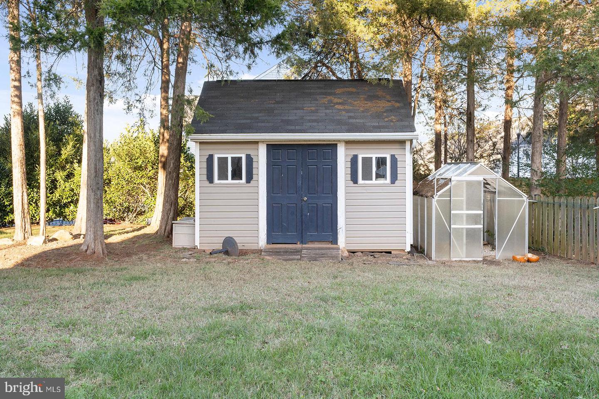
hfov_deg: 54.4
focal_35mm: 35
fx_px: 582
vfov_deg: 37.9
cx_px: 300
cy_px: 200
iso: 160
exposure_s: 1/30
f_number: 8
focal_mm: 35
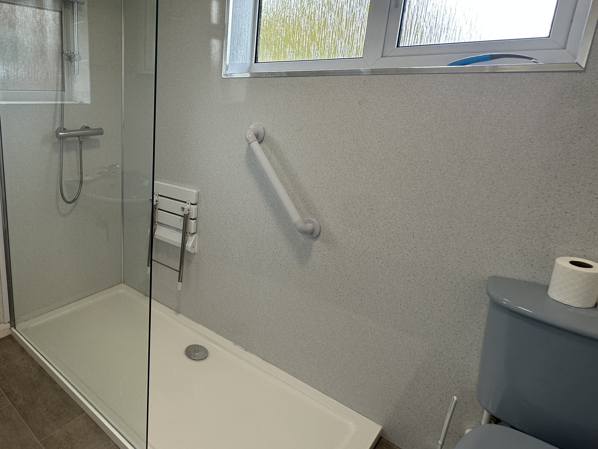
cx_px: 154
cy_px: 192
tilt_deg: -13.1
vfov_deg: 58.6
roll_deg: -1.2
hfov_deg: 69.4
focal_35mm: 23
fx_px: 397
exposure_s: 1/99
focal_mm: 2.22
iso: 50
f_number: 2.2
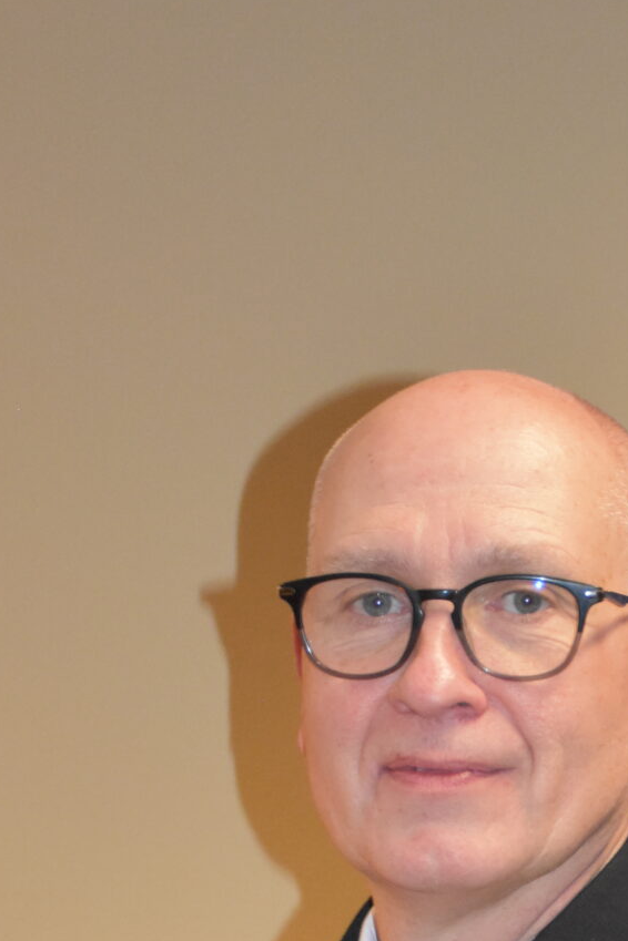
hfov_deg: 7.6
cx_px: 579
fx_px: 4736
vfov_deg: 11.2
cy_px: 1111
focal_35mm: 181
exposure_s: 1/60
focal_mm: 40
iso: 2500
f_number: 4.5
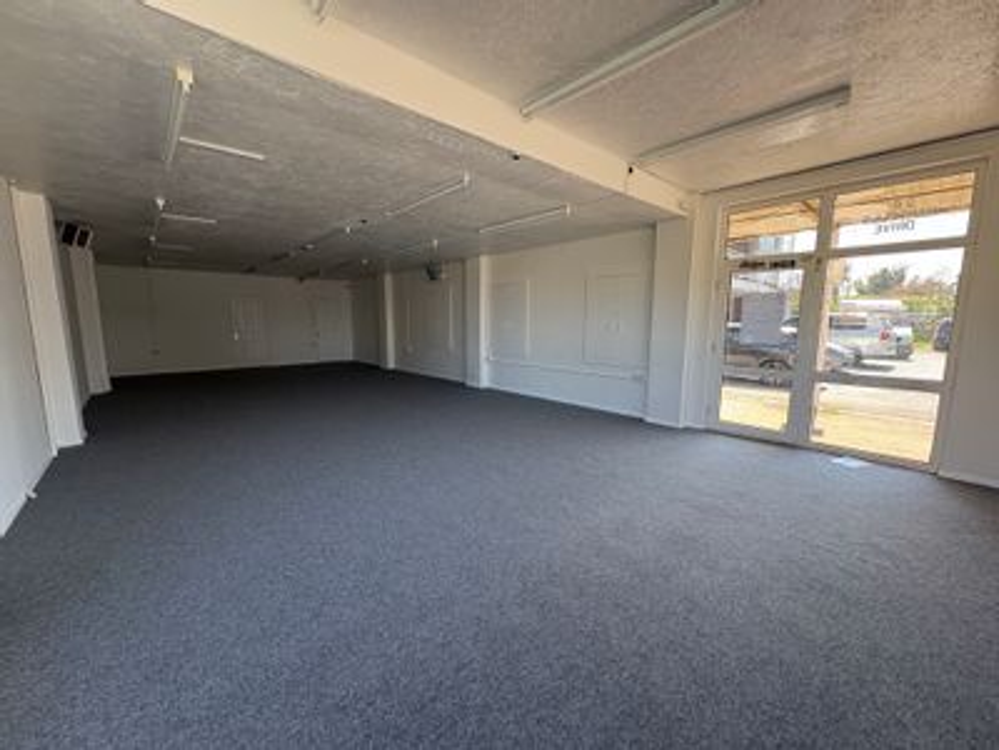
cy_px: 375
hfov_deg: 102.1
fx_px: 404
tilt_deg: -5.6
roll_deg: +0.8
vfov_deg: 85.7
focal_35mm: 14
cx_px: 500
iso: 64
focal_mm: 2.22
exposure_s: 1/99
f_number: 2.2
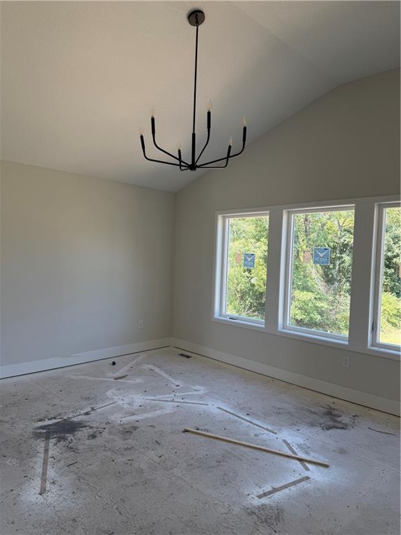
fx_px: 371
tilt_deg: -3.0
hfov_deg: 56.8
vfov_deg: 71.6
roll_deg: -2.5
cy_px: 268
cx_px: 200
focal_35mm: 24
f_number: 1.78
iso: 64
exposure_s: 1/183
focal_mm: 6.76
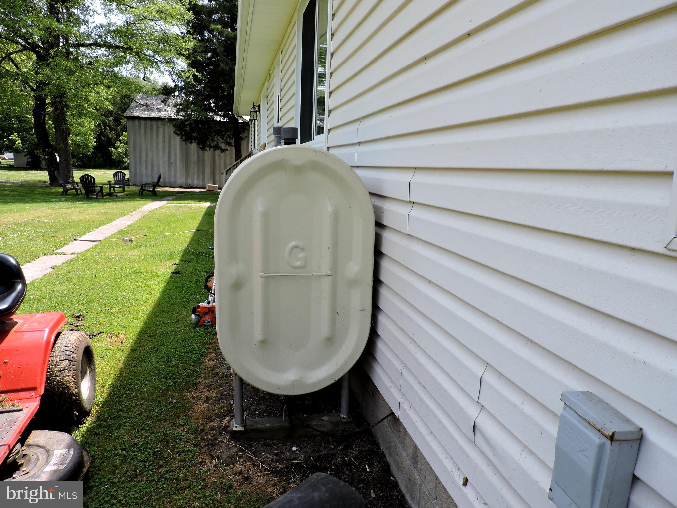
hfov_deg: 71.6
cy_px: 254
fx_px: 469
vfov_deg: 56.8
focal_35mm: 24
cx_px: 338
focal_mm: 4.3
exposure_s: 1/500
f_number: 3
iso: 100
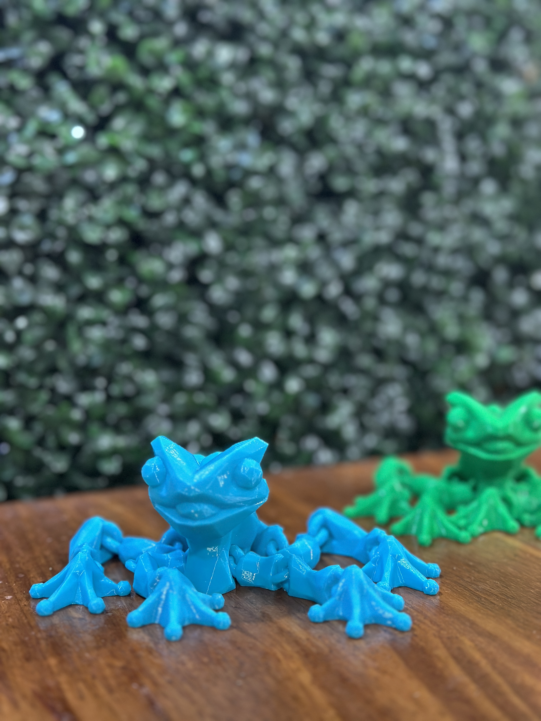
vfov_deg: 39.7
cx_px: 270
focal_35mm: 48
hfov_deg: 30.3
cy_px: 360
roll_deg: +0.3
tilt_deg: -5.8
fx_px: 1000
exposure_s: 1/33
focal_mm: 6.86
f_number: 1.78
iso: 500
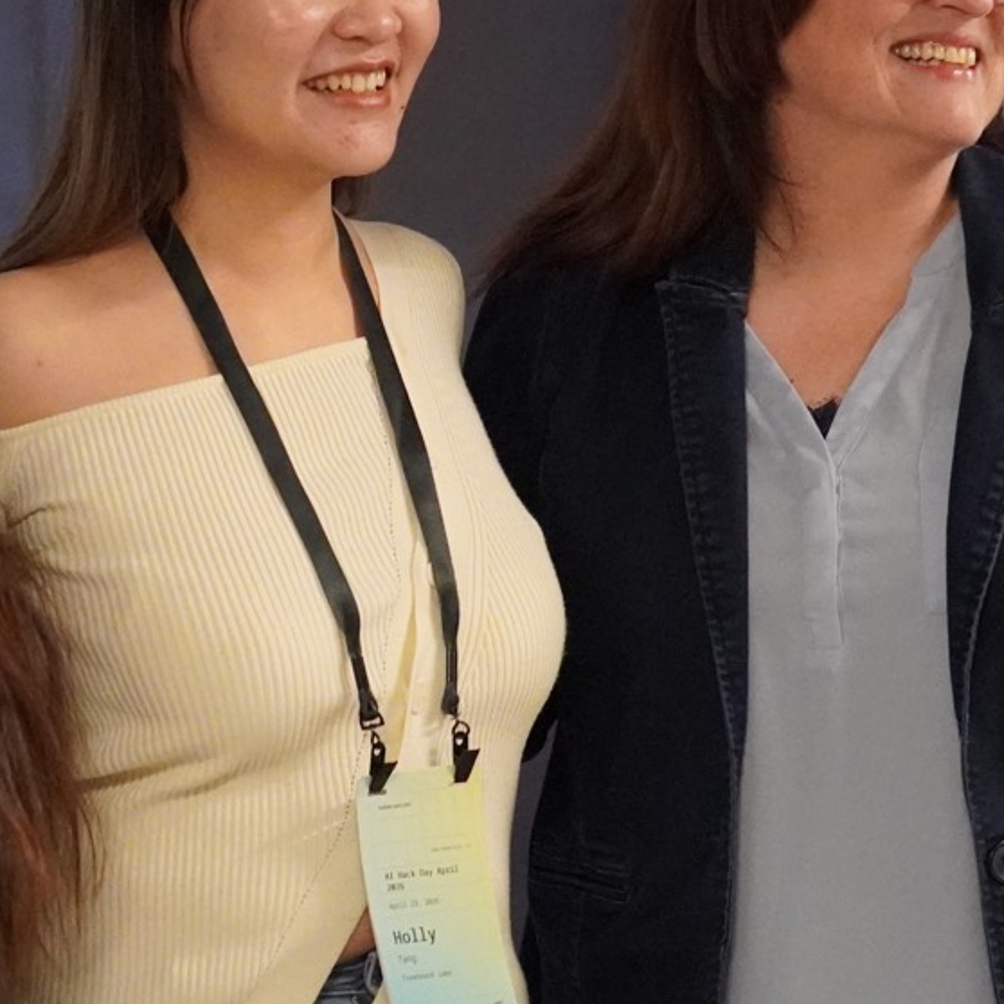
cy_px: 356
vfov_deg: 5.7
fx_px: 10119
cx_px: -124
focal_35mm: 308
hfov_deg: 5.7
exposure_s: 1/160
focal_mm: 75
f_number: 2.5
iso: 6400
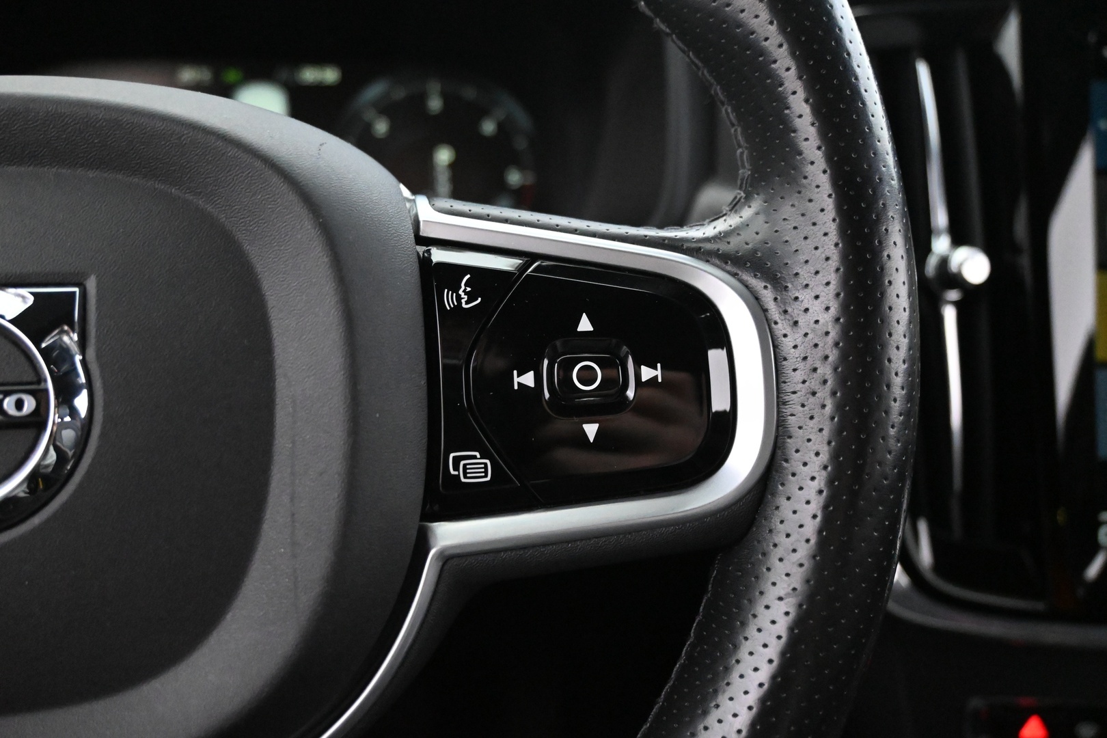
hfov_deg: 58.3
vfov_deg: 40.8
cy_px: 369
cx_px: 554
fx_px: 992
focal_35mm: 32
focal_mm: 21.5
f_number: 4
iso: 8000
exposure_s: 1/30
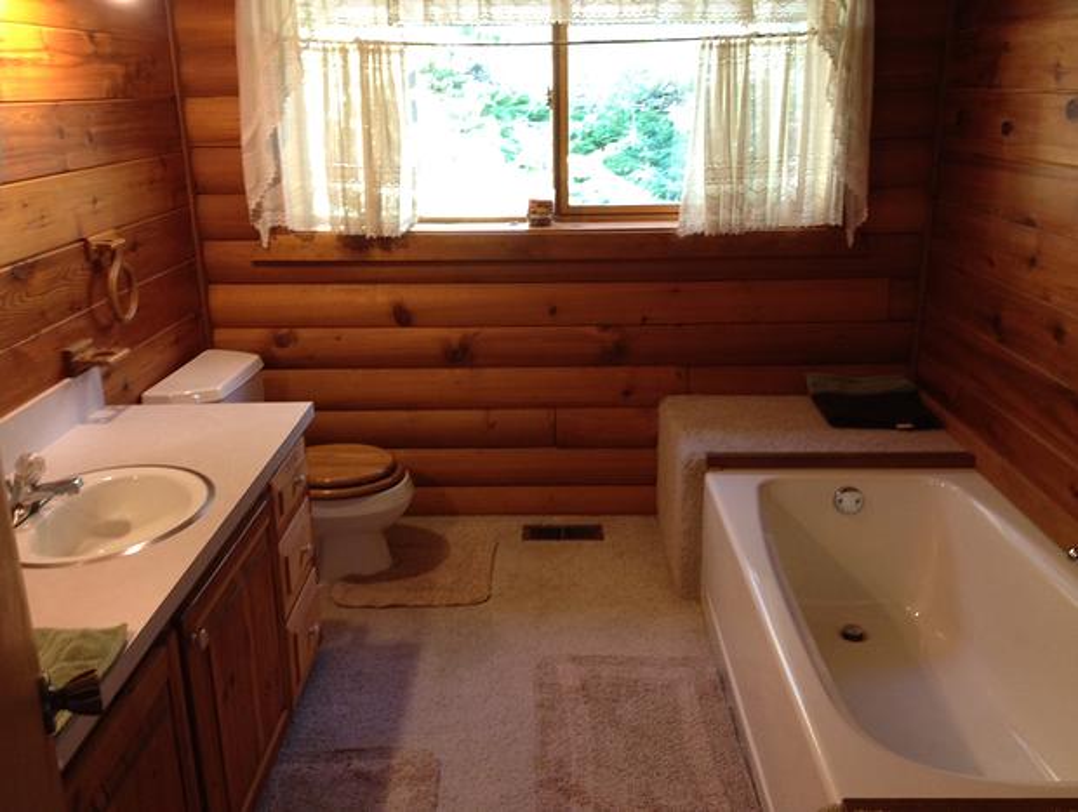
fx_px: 1092
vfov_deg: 40.8
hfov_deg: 52.6
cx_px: 539
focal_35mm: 35
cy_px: 406
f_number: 2.4
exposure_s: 1/20
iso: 125
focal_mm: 4.28
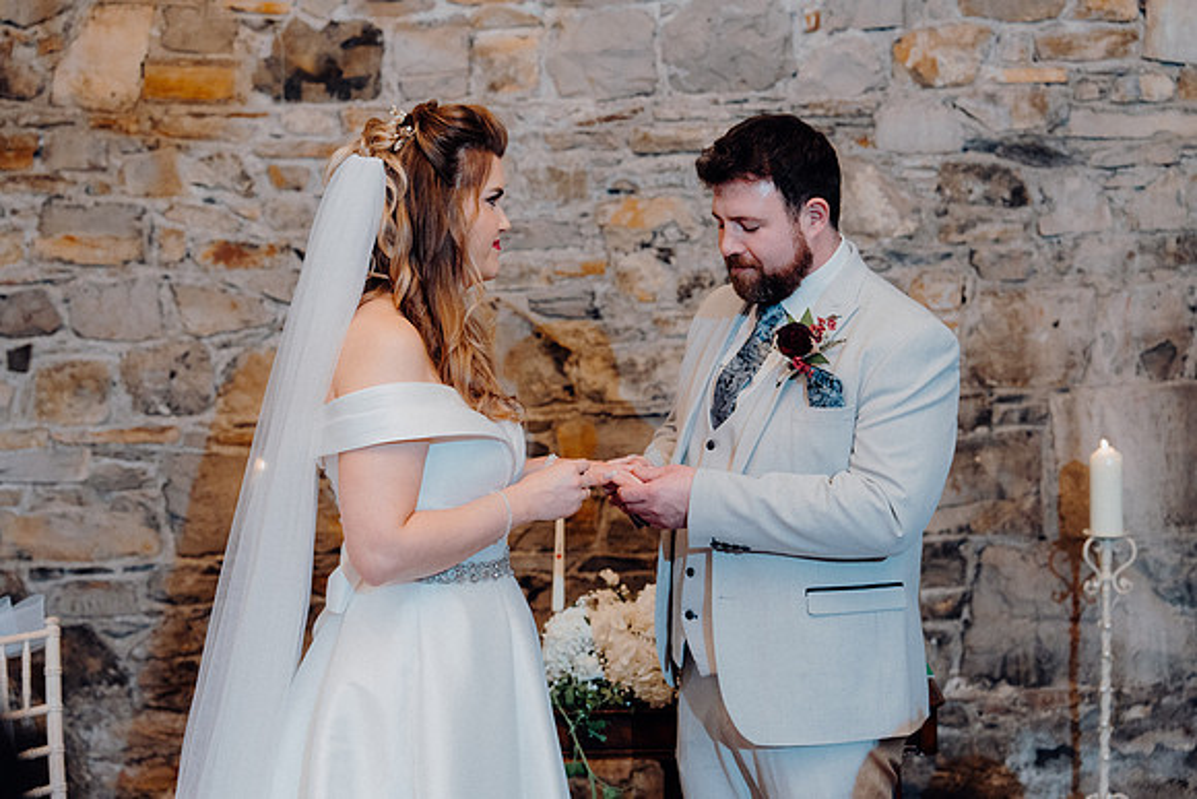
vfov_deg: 24.2
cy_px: 400
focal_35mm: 56
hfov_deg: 35.6
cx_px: 598
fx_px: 1862
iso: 2500
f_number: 3.5
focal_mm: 56
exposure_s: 1/200
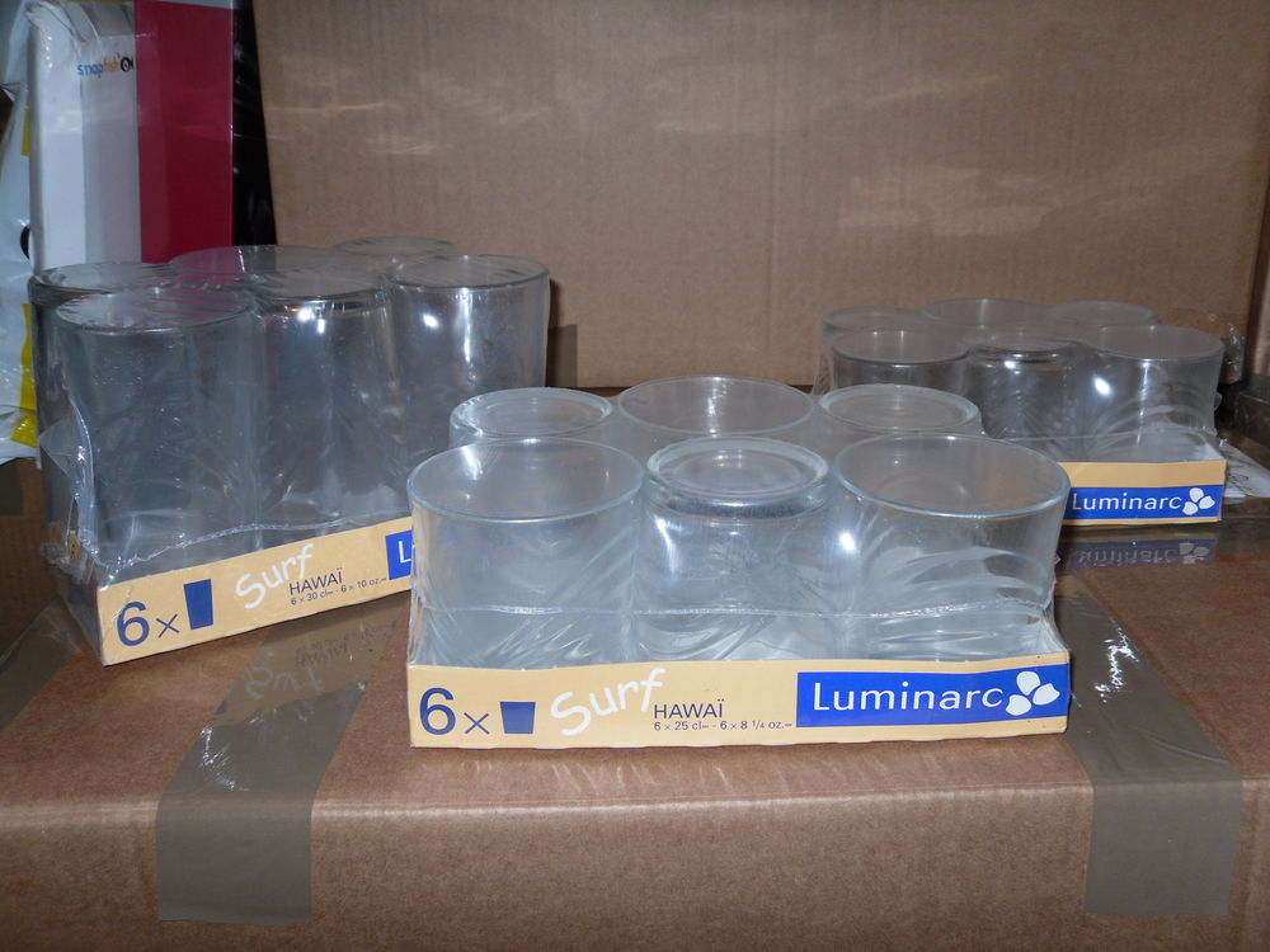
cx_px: 635
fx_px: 1284
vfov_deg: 40.7
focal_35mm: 35
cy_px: 476
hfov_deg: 52.6
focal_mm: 6.3
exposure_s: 1/45
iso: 80
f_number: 3.5
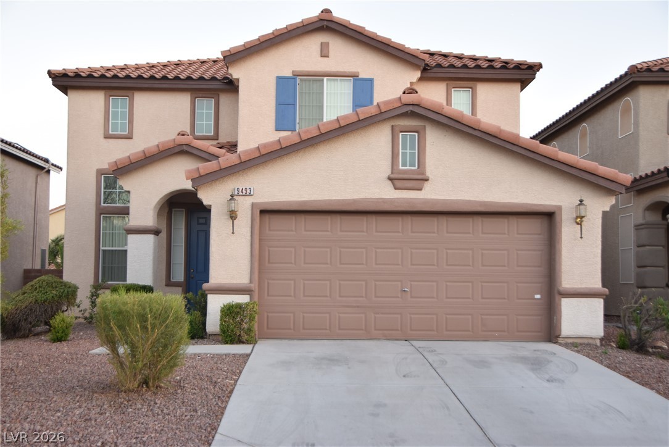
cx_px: 334
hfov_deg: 49.5
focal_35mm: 39
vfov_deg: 34.2
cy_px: 224
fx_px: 725
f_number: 5
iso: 400
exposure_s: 1/100
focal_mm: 26
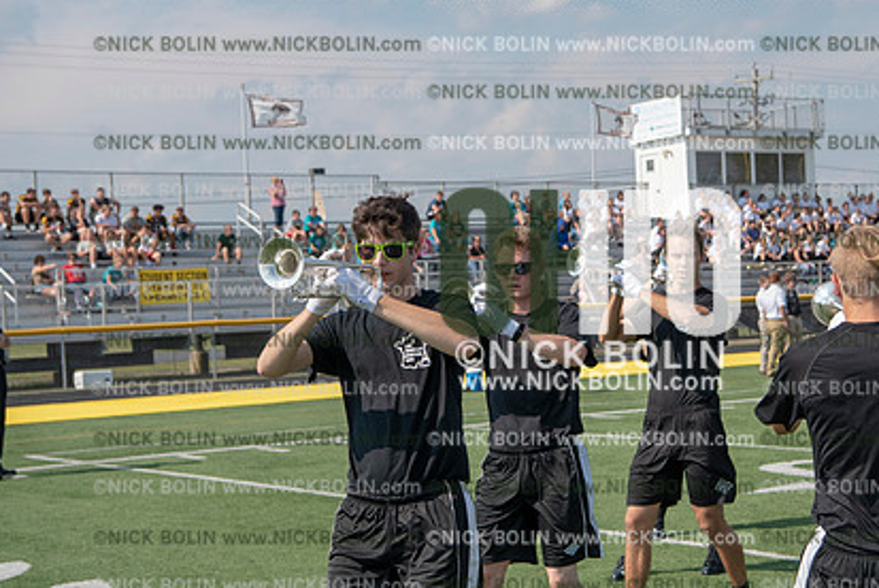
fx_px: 1784
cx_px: 590
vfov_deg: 18.7
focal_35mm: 73
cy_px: 291
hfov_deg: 27.5
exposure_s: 1/1250
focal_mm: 52
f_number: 5.6
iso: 200
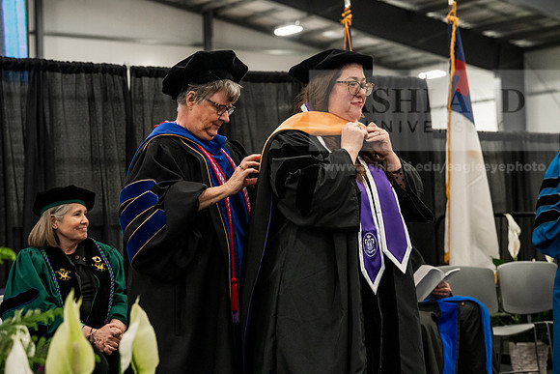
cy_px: 187
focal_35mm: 77
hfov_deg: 26.3
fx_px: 1198
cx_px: 280
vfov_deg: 17.7
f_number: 5
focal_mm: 77
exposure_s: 1/250
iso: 6400
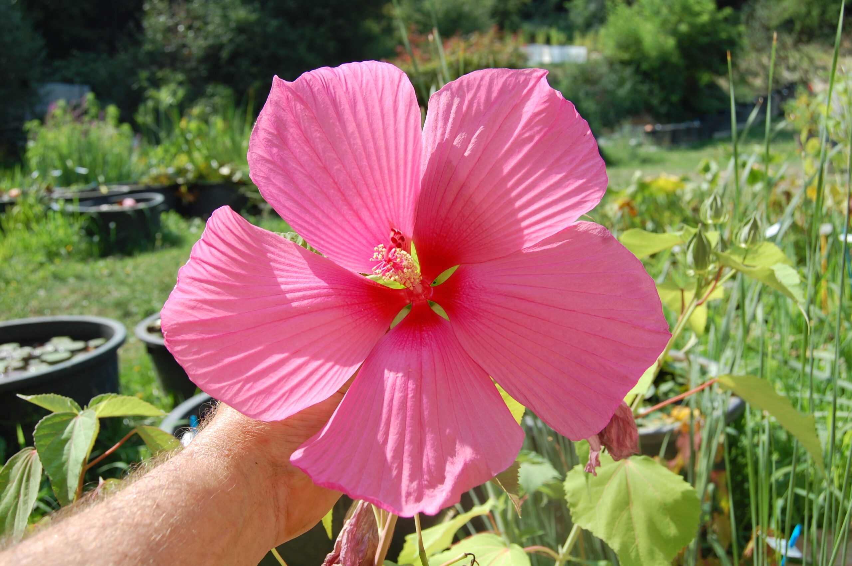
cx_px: 426
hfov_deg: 49.6
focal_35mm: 39
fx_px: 922
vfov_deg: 34.1
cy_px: 283
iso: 200
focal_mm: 26
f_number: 8
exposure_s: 1/250
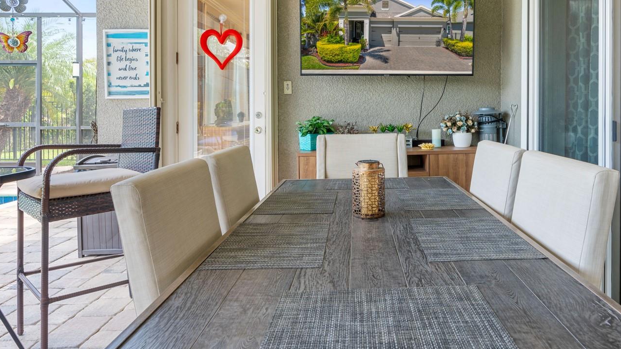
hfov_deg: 73.1
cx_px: 377
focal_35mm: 25
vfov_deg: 45.4
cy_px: 119
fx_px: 412
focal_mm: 19
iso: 200
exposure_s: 1/6
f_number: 8
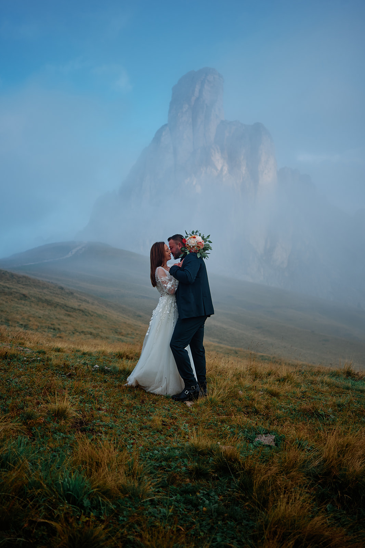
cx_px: 182
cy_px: 274
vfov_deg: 54.4
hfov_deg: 37.9
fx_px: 532
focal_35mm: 35
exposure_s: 1/1800
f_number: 1.4
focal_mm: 23
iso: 125
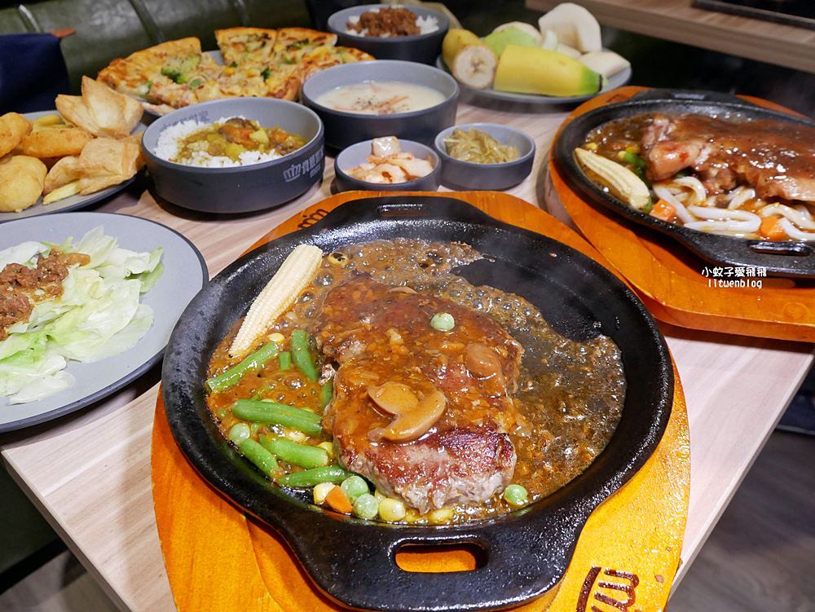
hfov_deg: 63.4
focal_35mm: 28
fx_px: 660
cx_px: 408
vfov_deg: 49.8
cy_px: 306
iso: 1600
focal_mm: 14
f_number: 6.3
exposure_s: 1/60
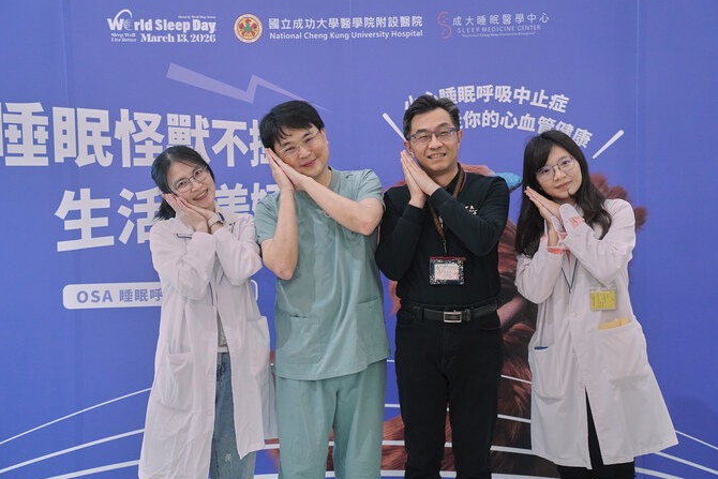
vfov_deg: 28.7
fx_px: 938
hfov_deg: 41.9
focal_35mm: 47
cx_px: 357
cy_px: 236
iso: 3200
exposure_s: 1/125
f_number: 3.2
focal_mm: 45
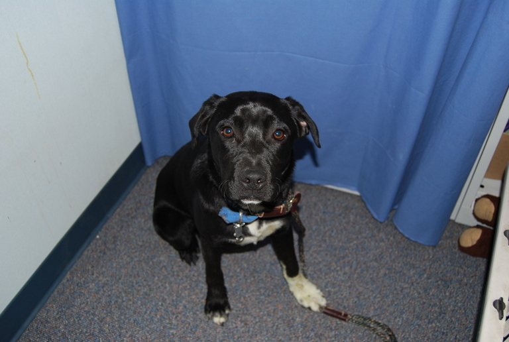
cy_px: 171
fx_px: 510
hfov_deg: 53.0
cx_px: 254
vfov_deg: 37.1
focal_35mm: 36
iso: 200
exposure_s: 1/60
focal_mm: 24
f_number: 4
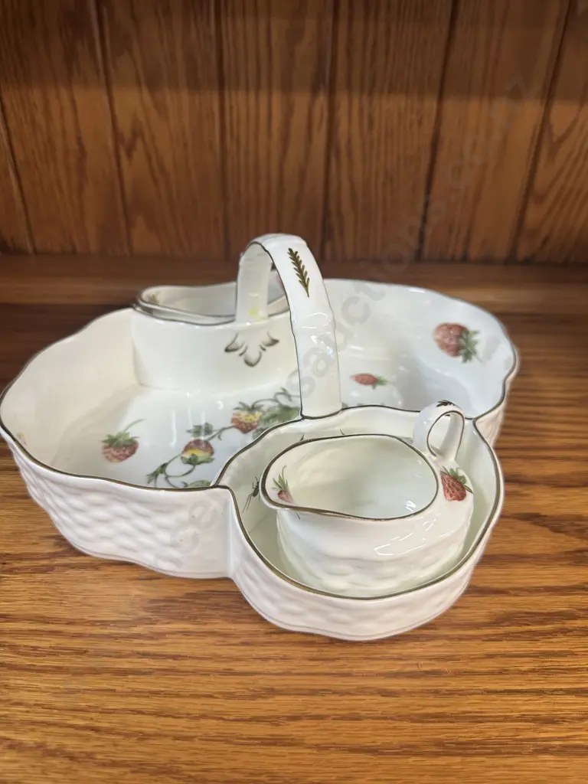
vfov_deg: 71.6
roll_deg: -1.4
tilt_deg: -34.9
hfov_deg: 56.8
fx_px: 544
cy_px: 392
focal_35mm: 24
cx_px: 294
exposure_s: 1/100
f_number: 1.78
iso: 125
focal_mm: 6.86
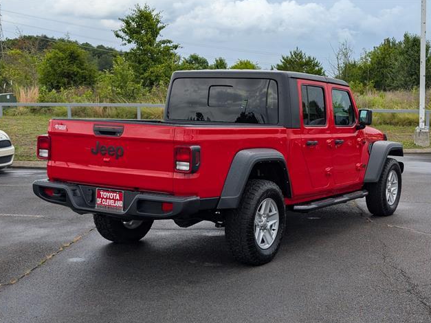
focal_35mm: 50
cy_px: 163
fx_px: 622
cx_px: 217
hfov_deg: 38.2
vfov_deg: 29.1
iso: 22
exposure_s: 1/909
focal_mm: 6.9
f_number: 1.68
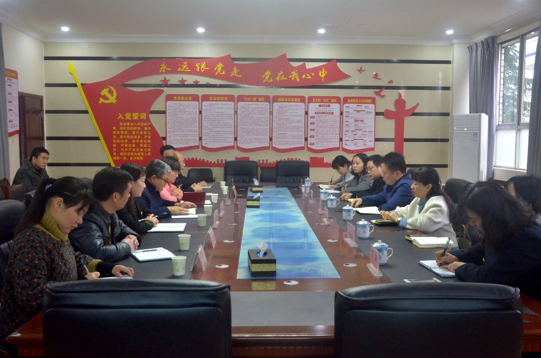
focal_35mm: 36
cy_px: 179
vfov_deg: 36.7
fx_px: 540
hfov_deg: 53.2
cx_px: 270
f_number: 10
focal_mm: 24
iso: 2500
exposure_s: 1/20
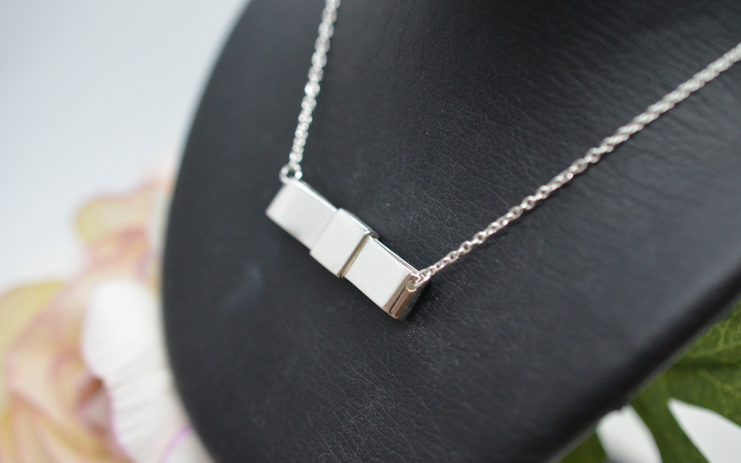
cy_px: 230
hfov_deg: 33.0
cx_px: 368
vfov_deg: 21.0
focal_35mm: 62
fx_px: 1252
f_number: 4
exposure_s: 1/1600
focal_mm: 40
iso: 2500
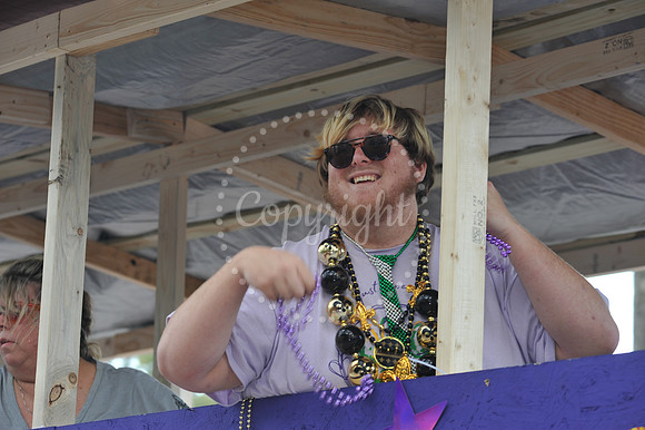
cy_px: 215
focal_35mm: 120
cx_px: 322
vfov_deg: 11.4
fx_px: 2149
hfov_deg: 17.1
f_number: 6.3
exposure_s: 1/80
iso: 250
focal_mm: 120
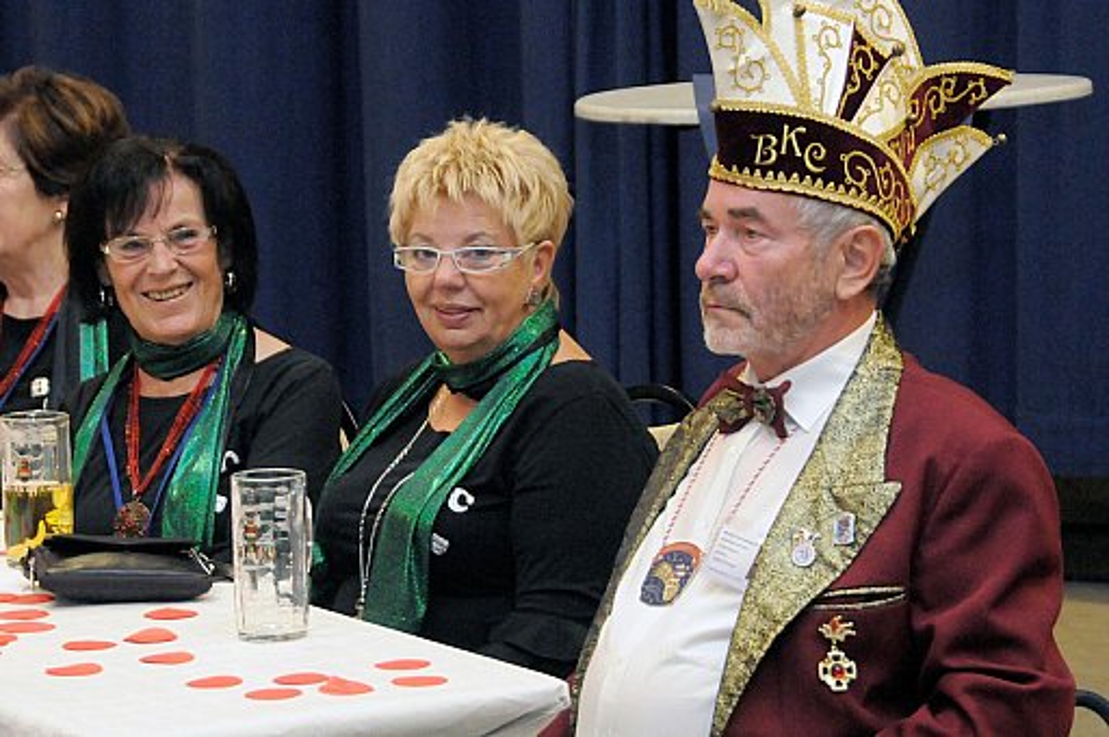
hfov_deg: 18.2
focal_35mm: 112
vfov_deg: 12.1
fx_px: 3461
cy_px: 368
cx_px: 554
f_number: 7.1
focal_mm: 75
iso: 3200
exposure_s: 1/100
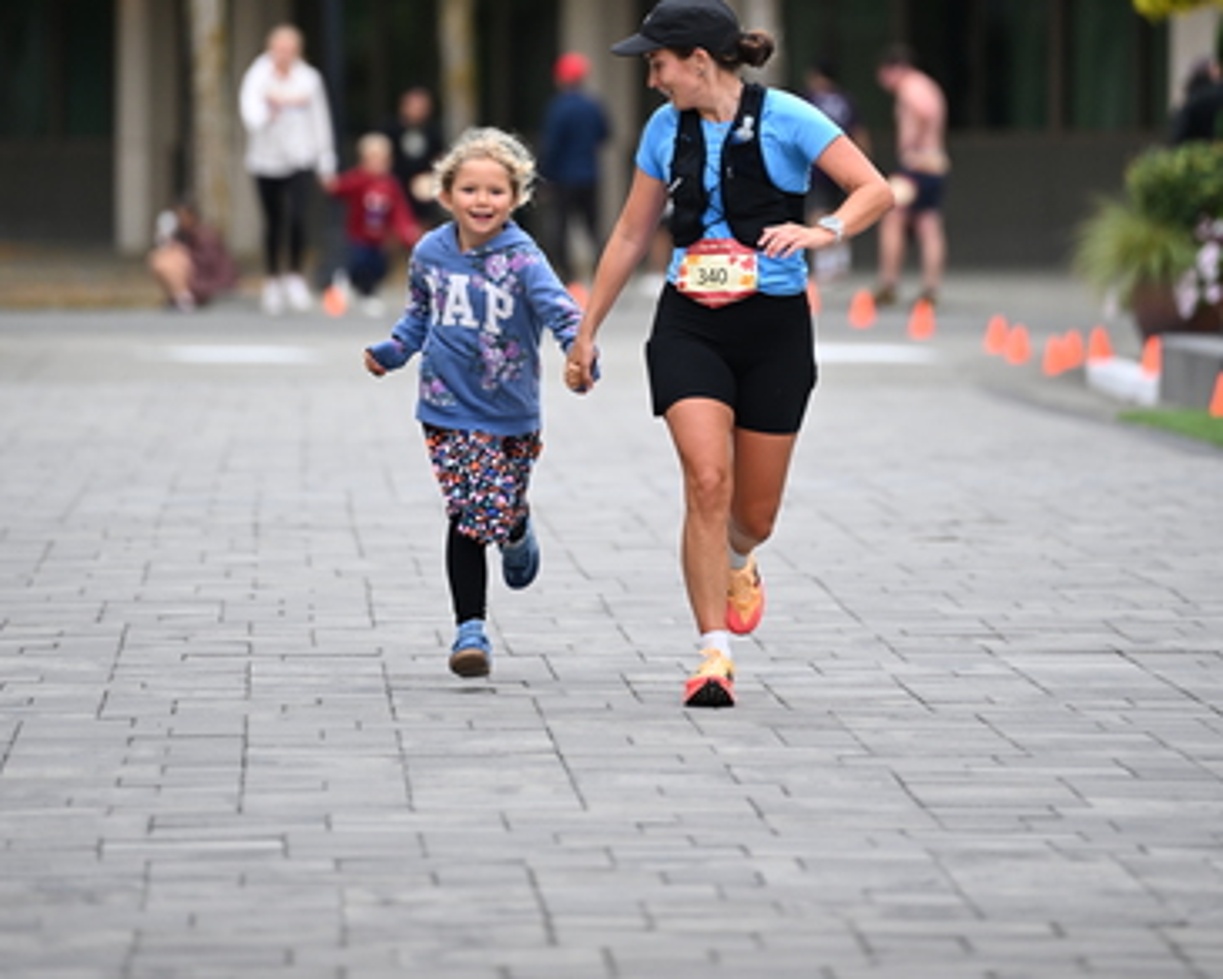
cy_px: 174
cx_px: 612
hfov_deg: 6.8
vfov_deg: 5.5
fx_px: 10243
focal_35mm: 283
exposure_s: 1/2000
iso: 640
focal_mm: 200
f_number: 2.8
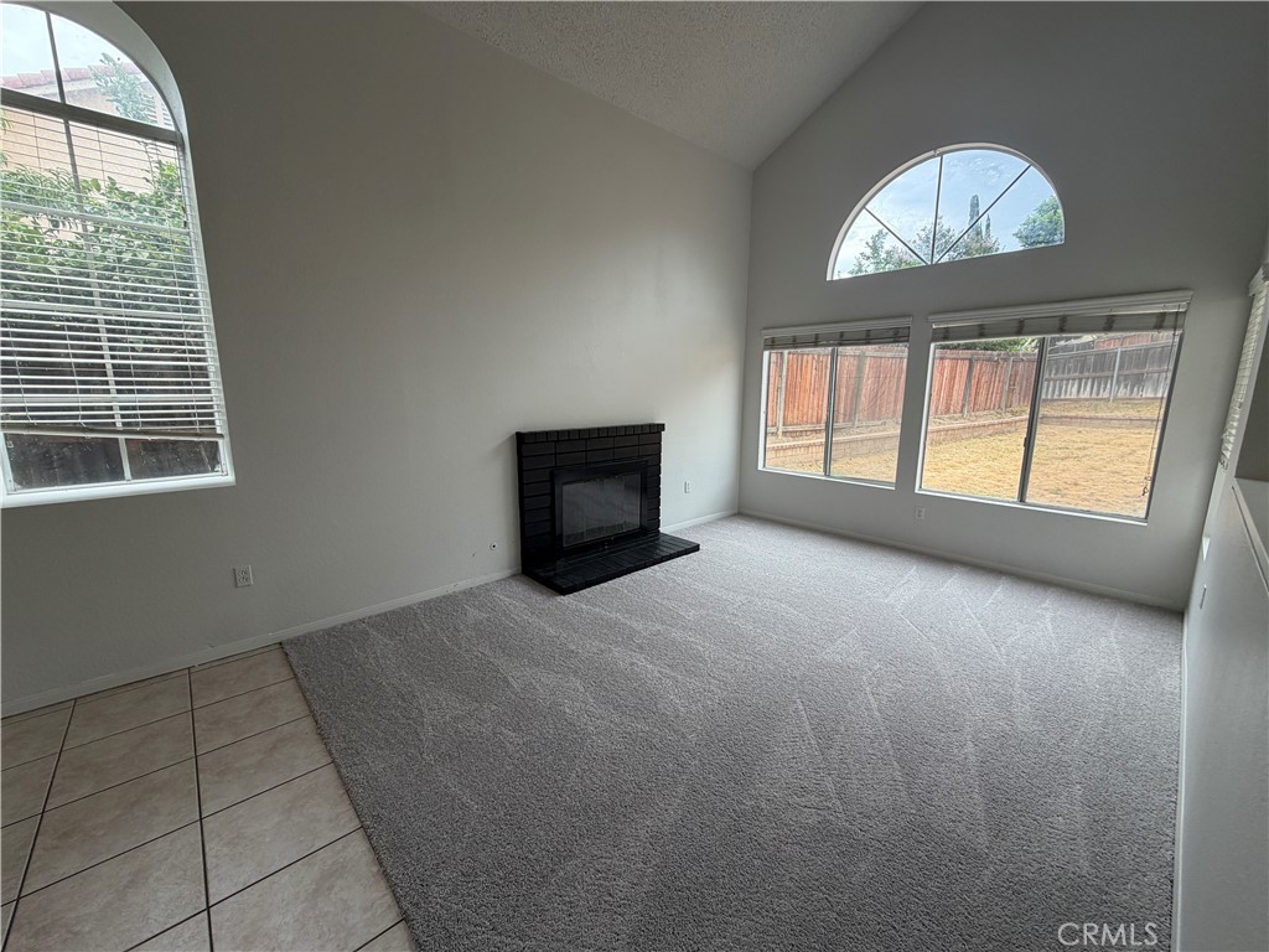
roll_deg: +0.8
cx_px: 634
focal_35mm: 14
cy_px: 476
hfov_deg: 102.1
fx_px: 513
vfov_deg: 85.7
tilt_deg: -10.2
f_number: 2.2
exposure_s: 1/154
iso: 50
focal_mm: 2.22
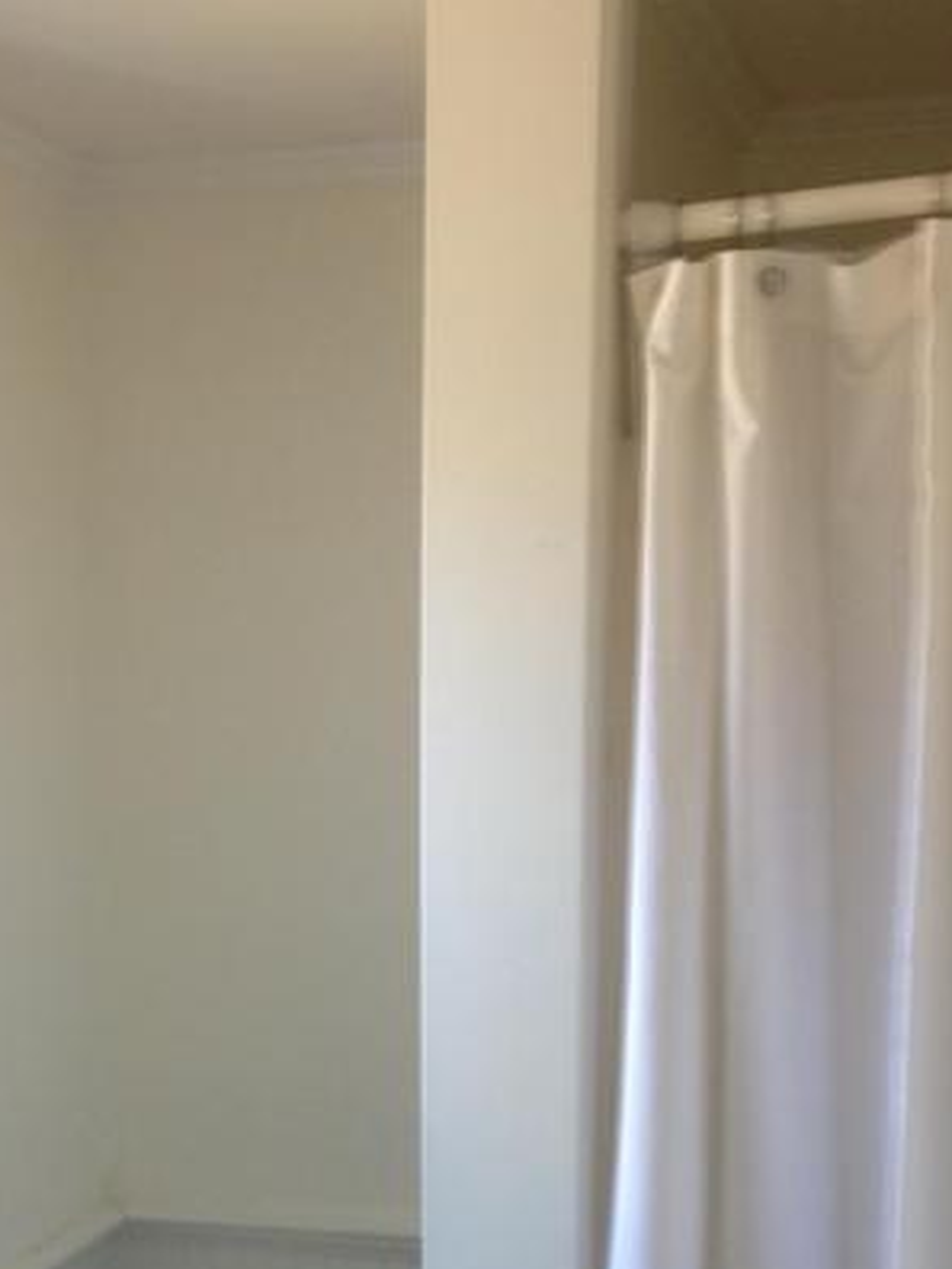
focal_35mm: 64
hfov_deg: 22.8
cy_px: 1112
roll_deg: +0.3
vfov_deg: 29.2
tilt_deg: -9.4
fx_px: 2347
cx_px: 324
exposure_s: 1/40
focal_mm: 4.12
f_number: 2.4
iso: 50
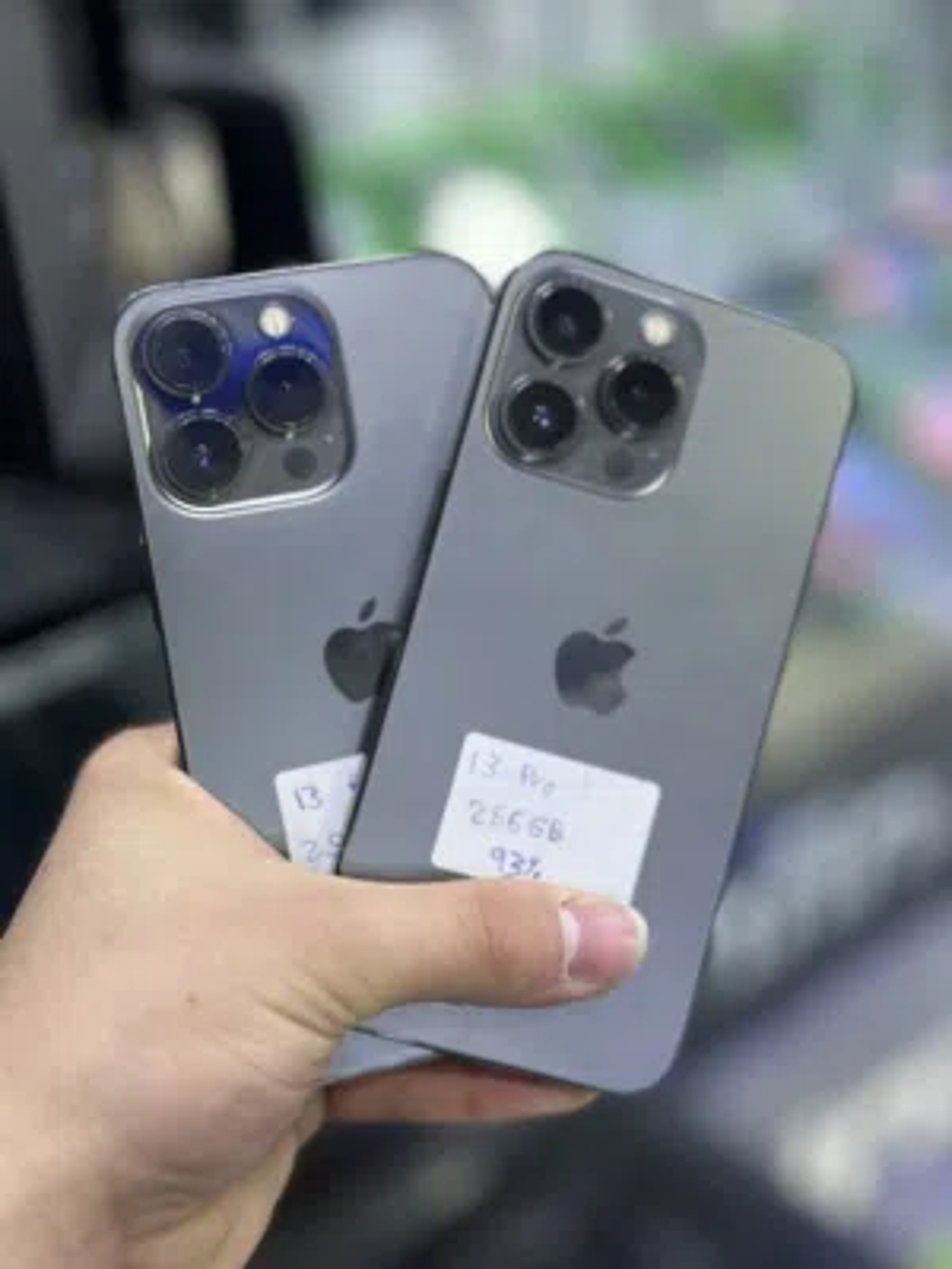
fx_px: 1760
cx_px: 476
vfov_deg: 39.7
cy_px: 634
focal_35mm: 48
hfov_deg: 30.3
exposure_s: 1/100
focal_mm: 6.86
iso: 100
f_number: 1.78
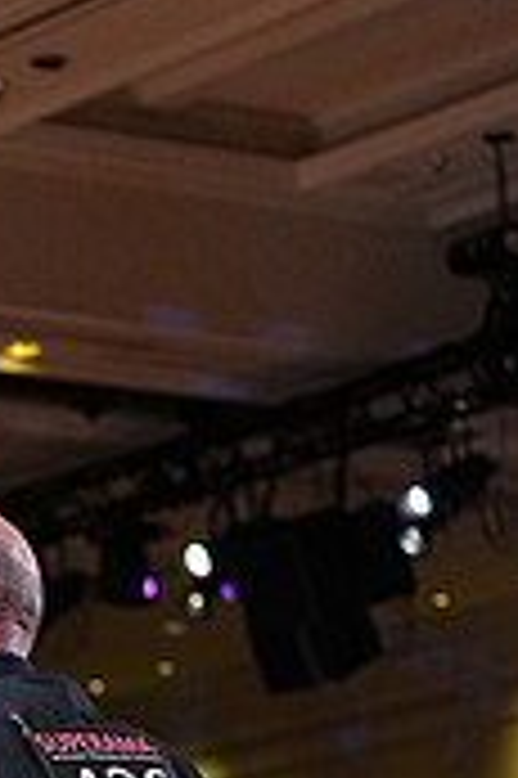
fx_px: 5082
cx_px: -349
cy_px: 1111
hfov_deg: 5.8
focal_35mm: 235
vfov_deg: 8.6
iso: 2500
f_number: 4
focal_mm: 70
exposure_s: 1/500
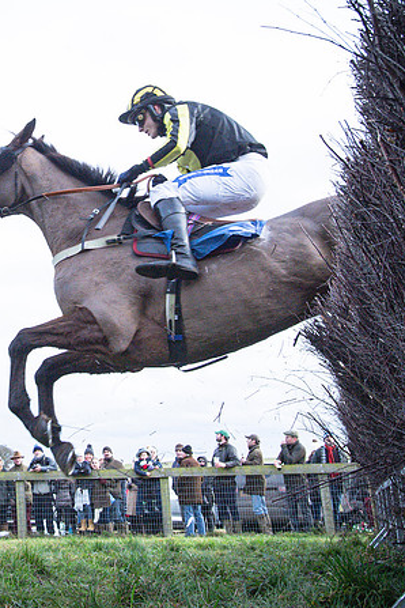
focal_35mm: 54
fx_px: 911
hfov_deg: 23.9
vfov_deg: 36.6
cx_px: -6
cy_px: 218
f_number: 7.1
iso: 2000
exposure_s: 1/1000
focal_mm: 24
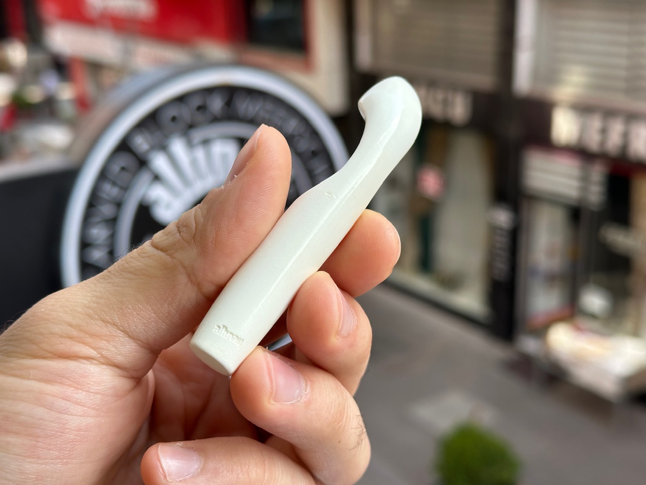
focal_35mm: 48
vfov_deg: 30.3
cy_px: 242
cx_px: 323
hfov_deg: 39.7
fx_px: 896
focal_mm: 6.86
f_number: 1.78
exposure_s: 1/571
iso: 64
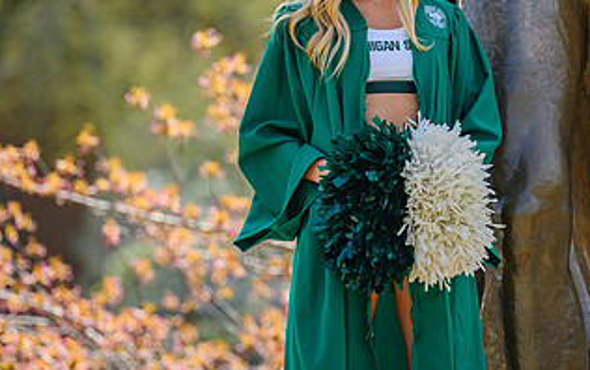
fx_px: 6340
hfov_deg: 5.3
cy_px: 88
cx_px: 484
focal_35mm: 394
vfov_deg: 3.3
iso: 400
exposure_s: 1/2500
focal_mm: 200
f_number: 4
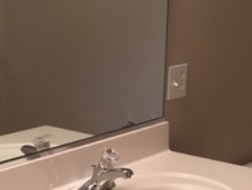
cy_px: 181
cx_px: 89
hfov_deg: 20.6
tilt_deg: -17.6
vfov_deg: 15.4
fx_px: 693
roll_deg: -1.7
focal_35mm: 95
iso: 32
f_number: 2.2
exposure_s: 1/40
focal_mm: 4.15
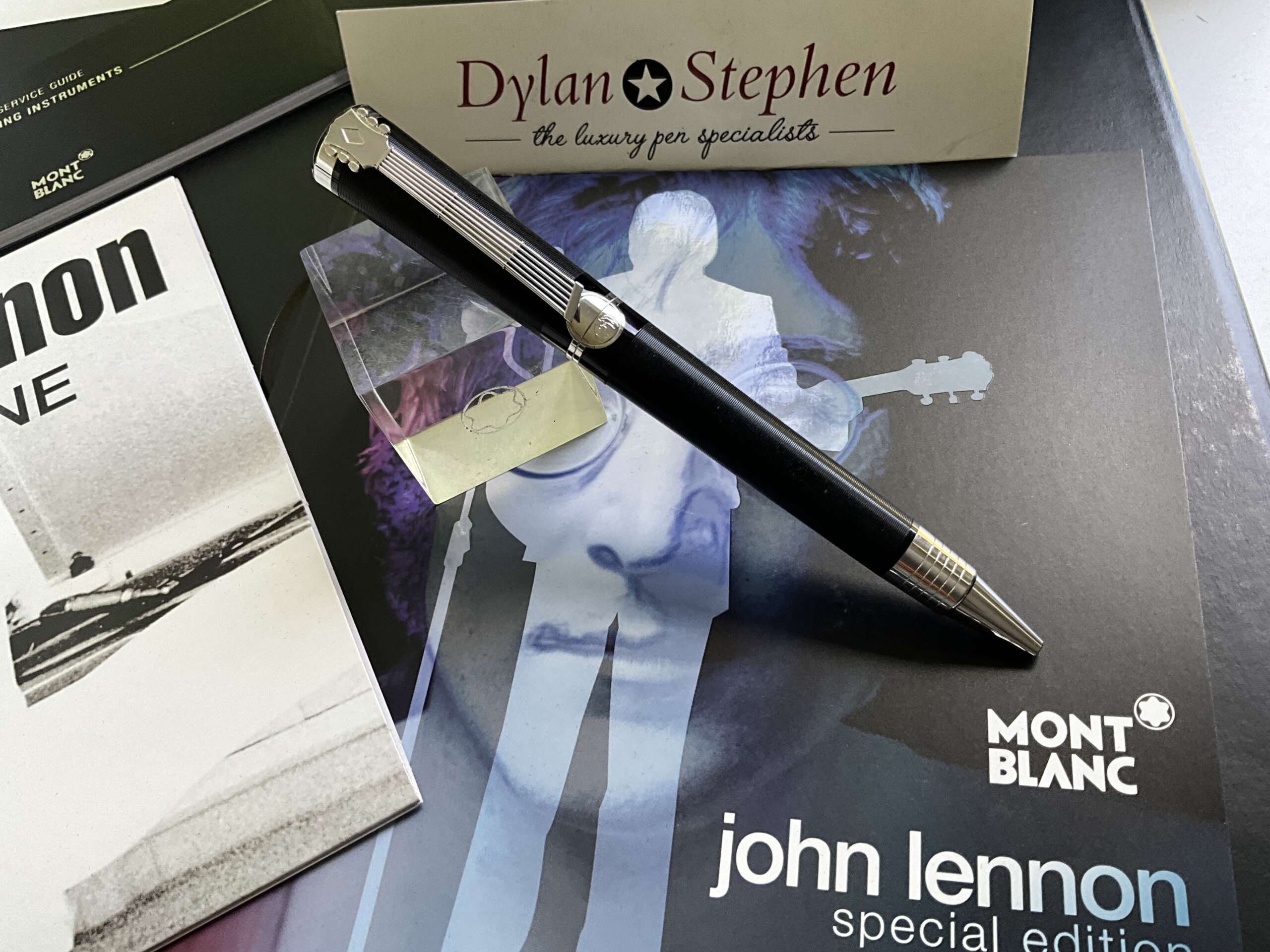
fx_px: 1064
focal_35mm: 29
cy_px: 476
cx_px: 635
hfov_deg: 61.7
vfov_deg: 48.2
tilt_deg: -58.1
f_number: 1.8
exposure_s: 1/122
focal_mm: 3
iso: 64
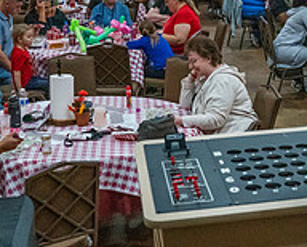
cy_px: 65
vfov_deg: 19.1
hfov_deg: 22.6
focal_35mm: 80
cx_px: 330
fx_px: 728
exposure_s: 1/200
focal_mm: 24
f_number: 4.5
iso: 10000
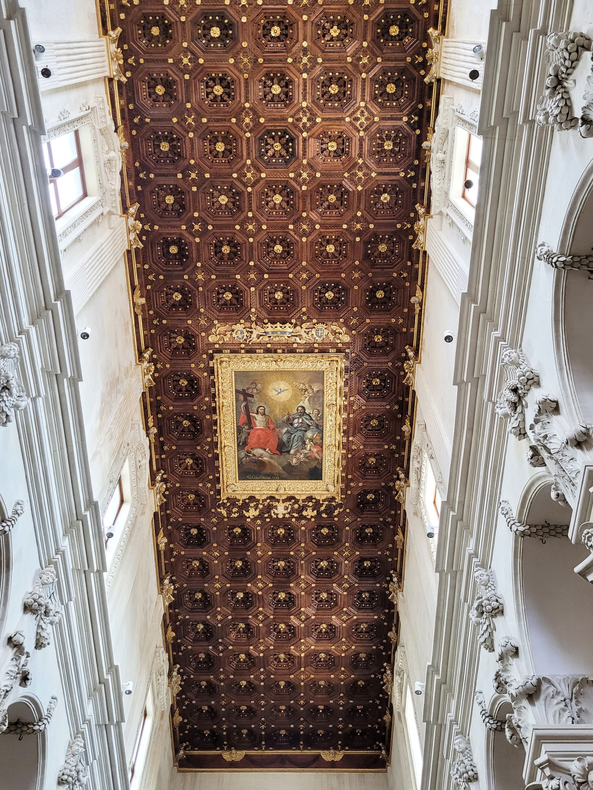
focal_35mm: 26
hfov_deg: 53.1
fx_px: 594
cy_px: 395
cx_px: 296
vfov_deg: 67.3
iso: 320
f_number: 1.8
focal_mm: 5.4
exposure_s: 1/120
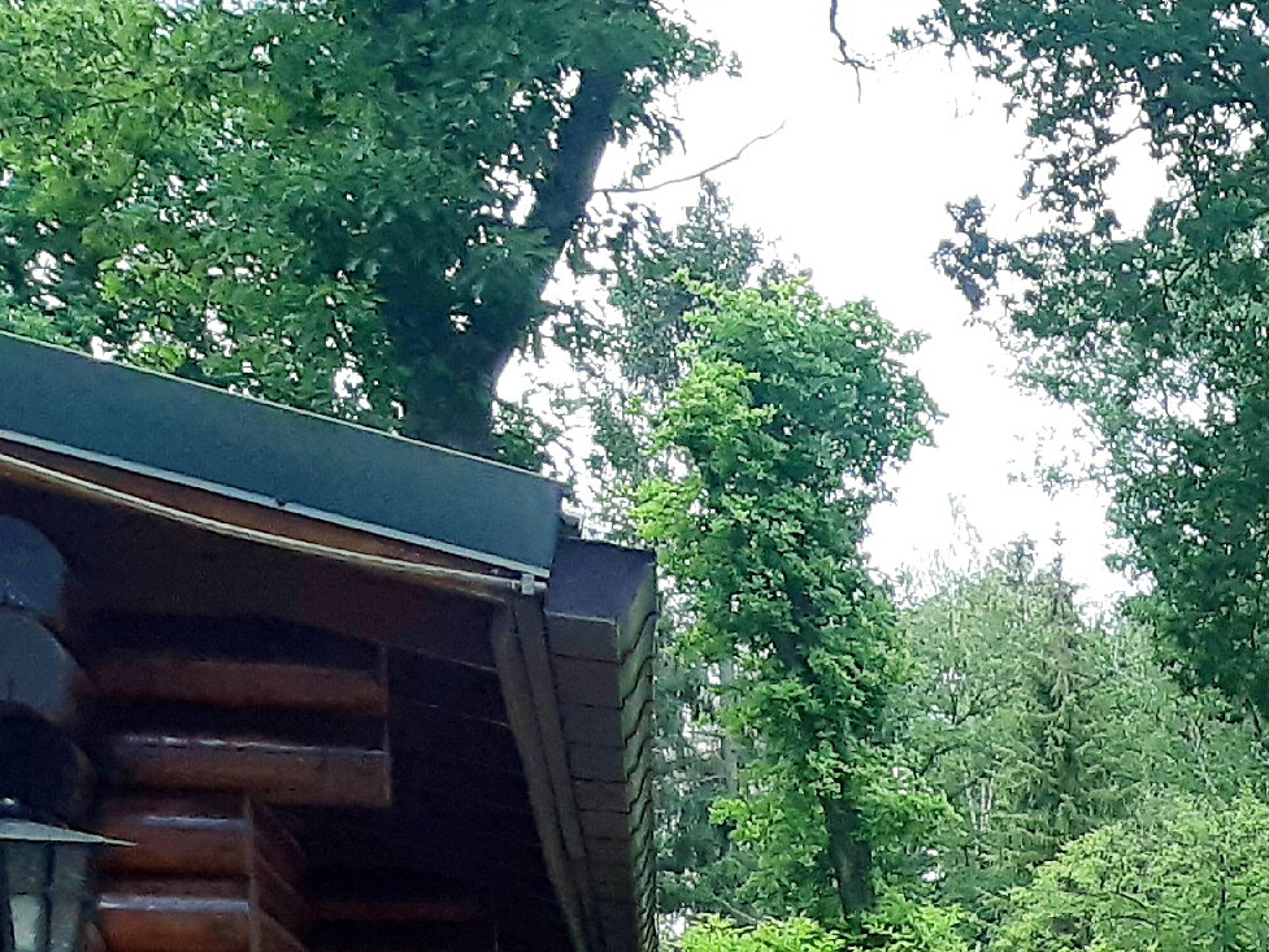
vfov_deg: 12.6
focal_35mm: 109
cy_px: 1633
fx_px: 3996
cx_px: 2308
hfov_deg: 15.4
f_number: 1.7
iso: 40
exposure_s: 1/305
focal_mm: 3.93
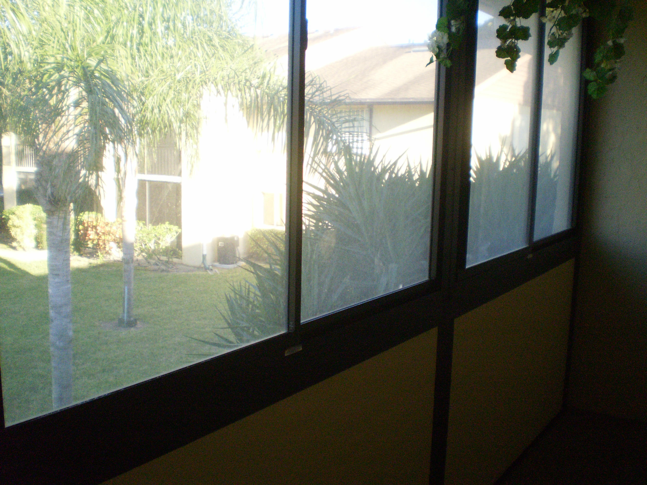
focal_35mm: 36
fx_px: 673
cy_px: 242
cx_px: 324
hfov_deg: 51.4
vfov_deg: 39.7
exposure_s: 1/250
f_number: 3.1
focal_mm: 6.3
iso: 400
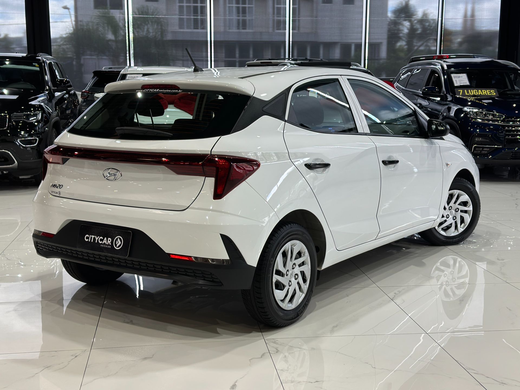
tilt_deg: -9.4
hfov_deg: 39.7
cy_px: 195
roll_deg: -0.2
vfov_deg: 30.3
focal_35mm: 48
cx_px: 260
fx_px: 721
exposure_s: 1/128
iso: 64
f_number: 1.78
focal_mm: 6.86
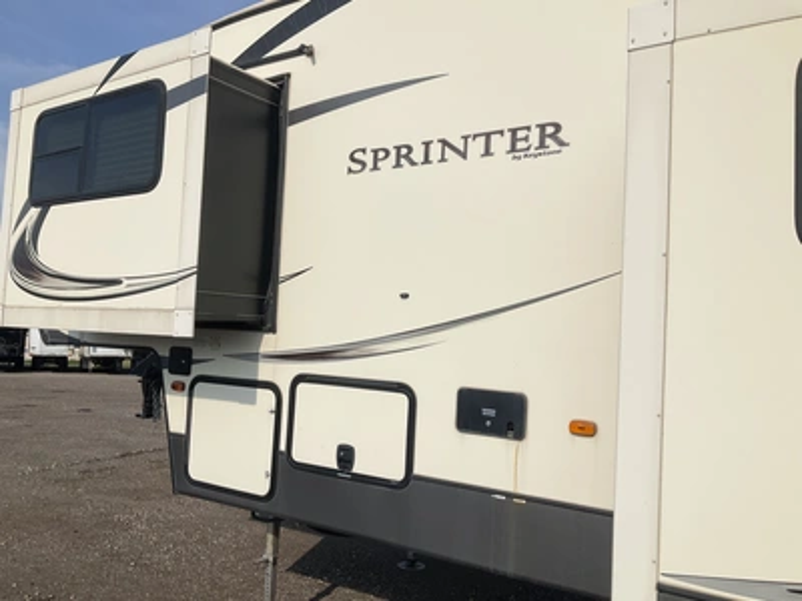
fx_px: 672
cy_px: 300
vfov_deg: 48.2
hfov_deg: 61.7
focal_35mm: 29
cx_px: 401
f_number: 1.8
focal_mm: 3
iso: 25
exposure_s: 1/4405
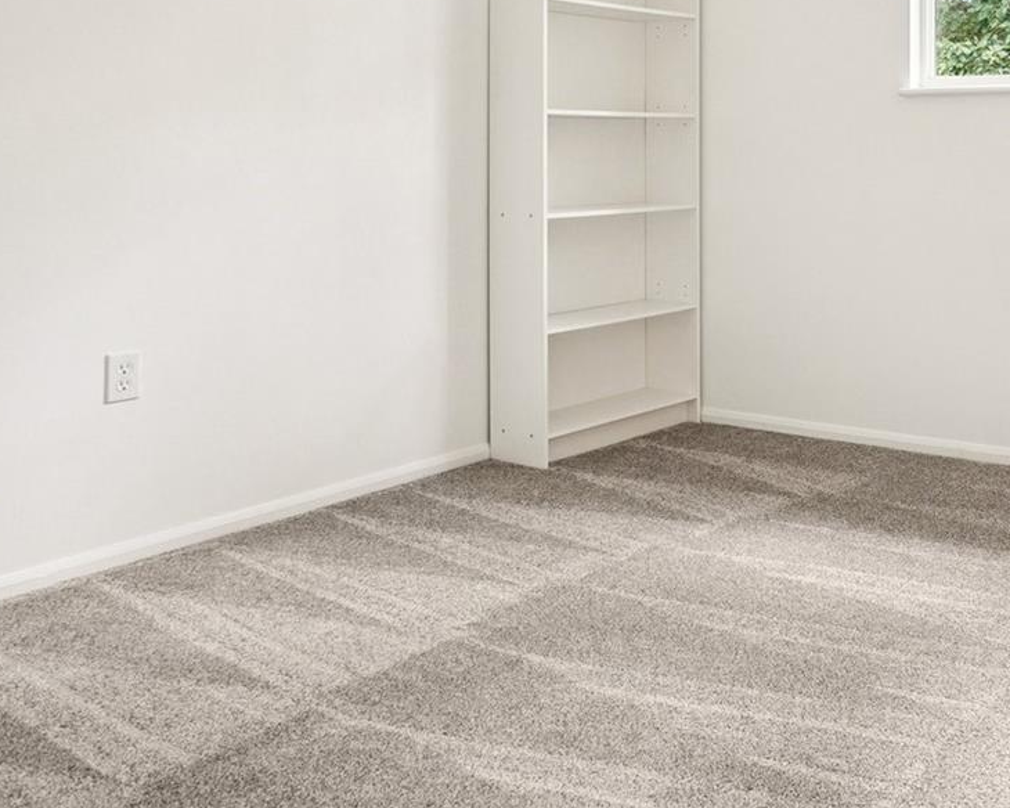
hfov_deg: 42.1
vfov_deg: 38.4
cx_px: 1021
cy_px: 141
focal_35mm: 37
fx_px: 1106
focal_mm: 12
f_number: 8
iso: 400
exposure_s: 1/8
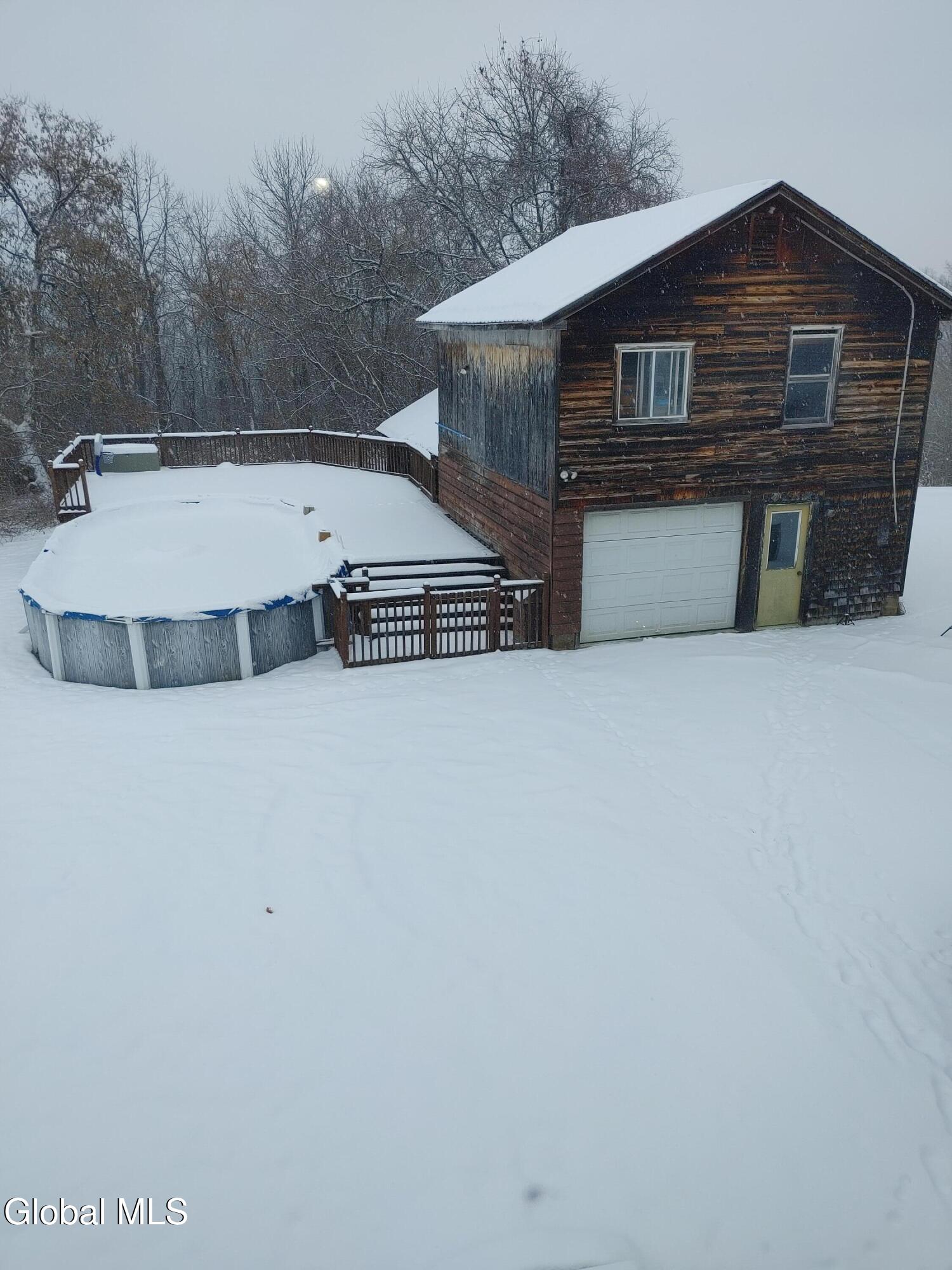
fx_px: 953
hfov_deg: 53.1
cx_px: 476
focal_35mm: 26
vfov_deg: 67.3
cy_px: 635
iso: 50
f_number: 1.8
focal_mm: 4.81
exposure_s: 1/379
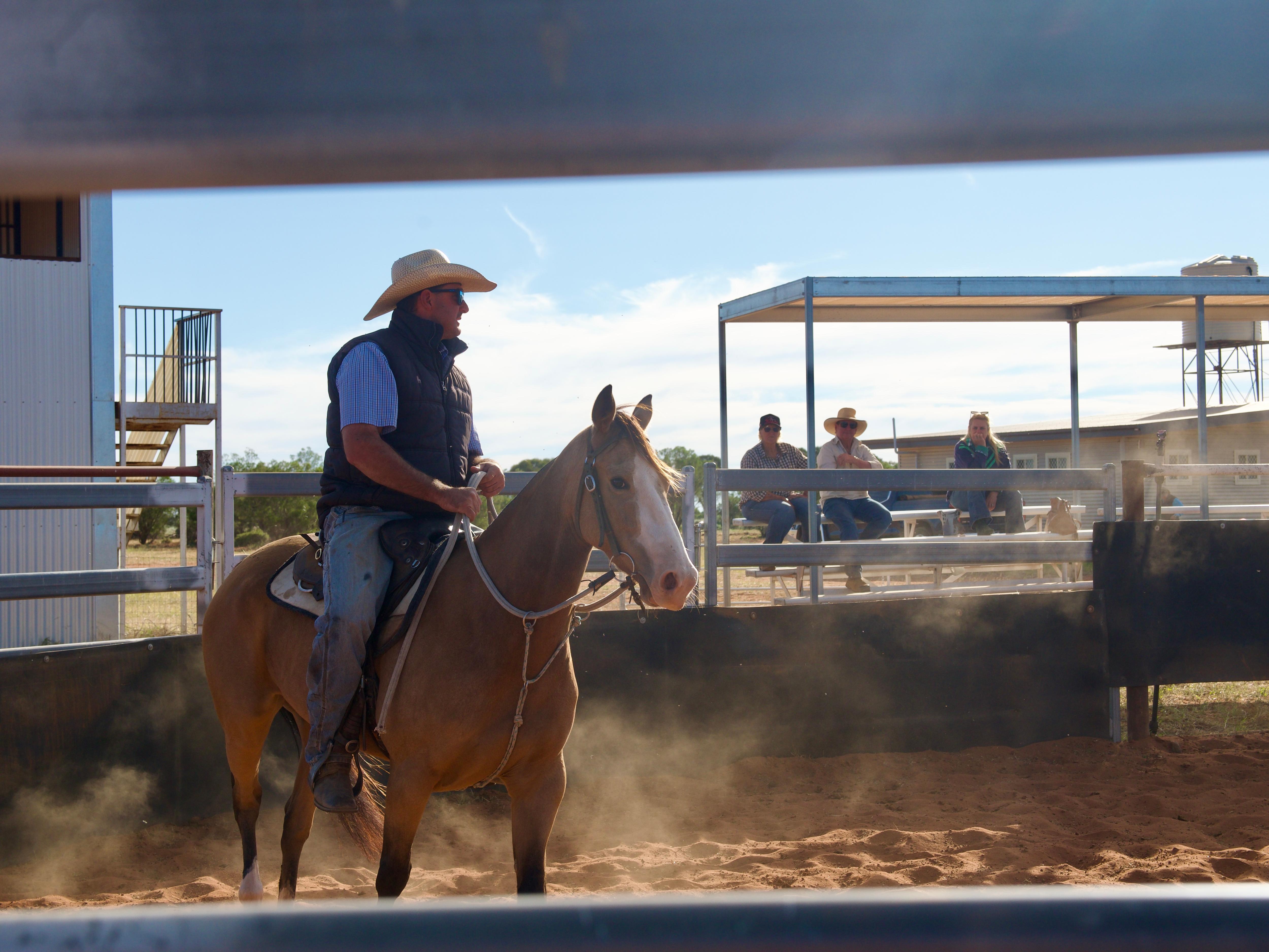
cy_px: 476
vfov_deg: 21.0
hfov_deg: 27.8
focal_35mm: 70
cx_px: 634
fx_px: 2566
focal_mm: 35
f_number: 5.6
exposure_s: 1/640
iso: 200
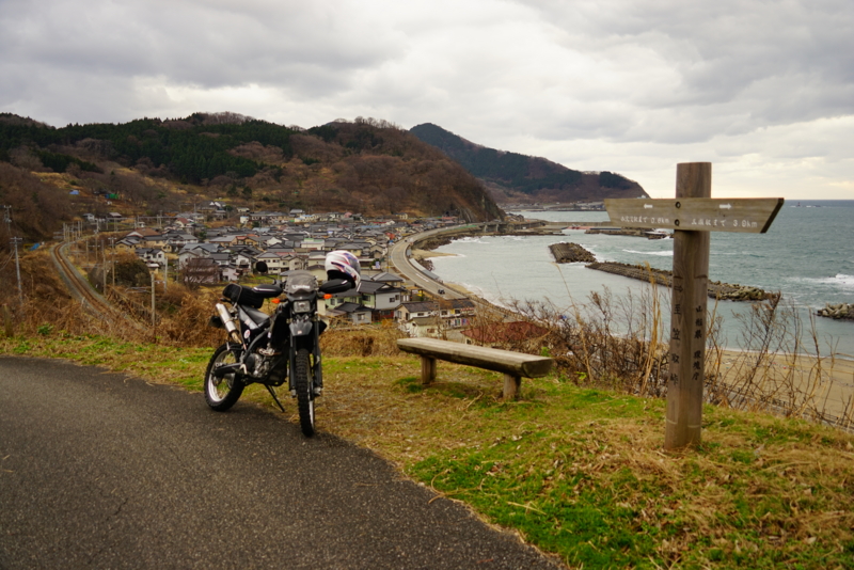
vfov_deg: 42.4
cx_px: 427
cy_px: 285
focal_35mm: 31
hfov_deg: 60.3
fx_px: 736
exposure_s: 1/60
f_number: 4
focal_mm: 31
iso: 125
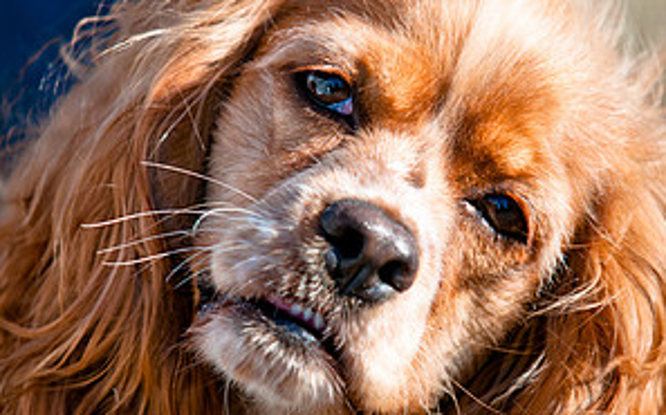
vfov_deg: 3.1
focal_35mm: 429
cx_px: 333
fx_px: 7775
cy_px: 233
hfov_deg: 4.9
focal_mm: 185
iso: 200
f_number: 5
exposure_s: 1/500
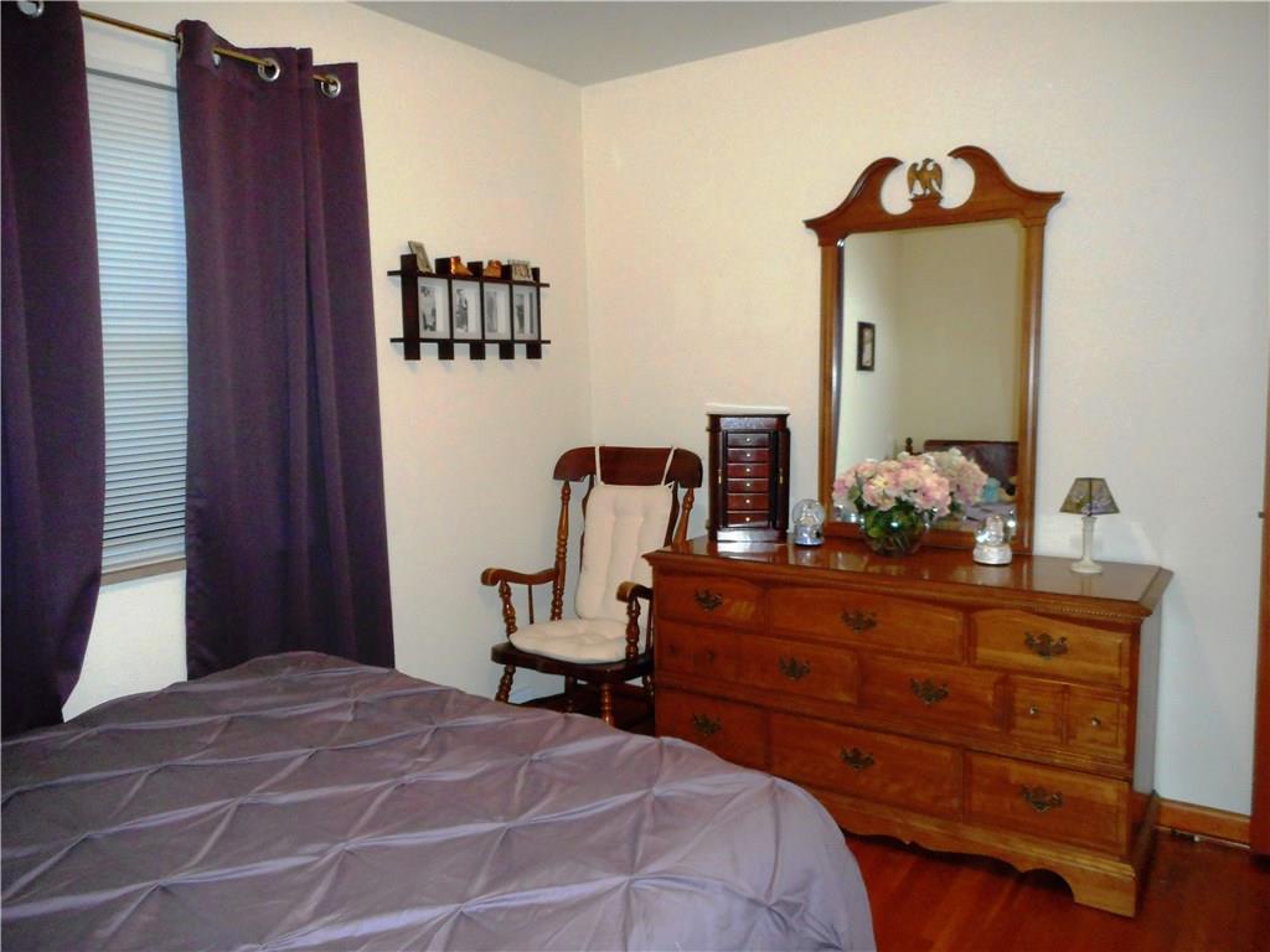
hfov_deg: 69.4
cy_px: 476
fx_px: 917
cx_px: 635
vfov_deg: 54.9
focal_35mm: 25
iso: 450
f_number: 3.7
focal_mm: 4.5
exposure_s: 1/25
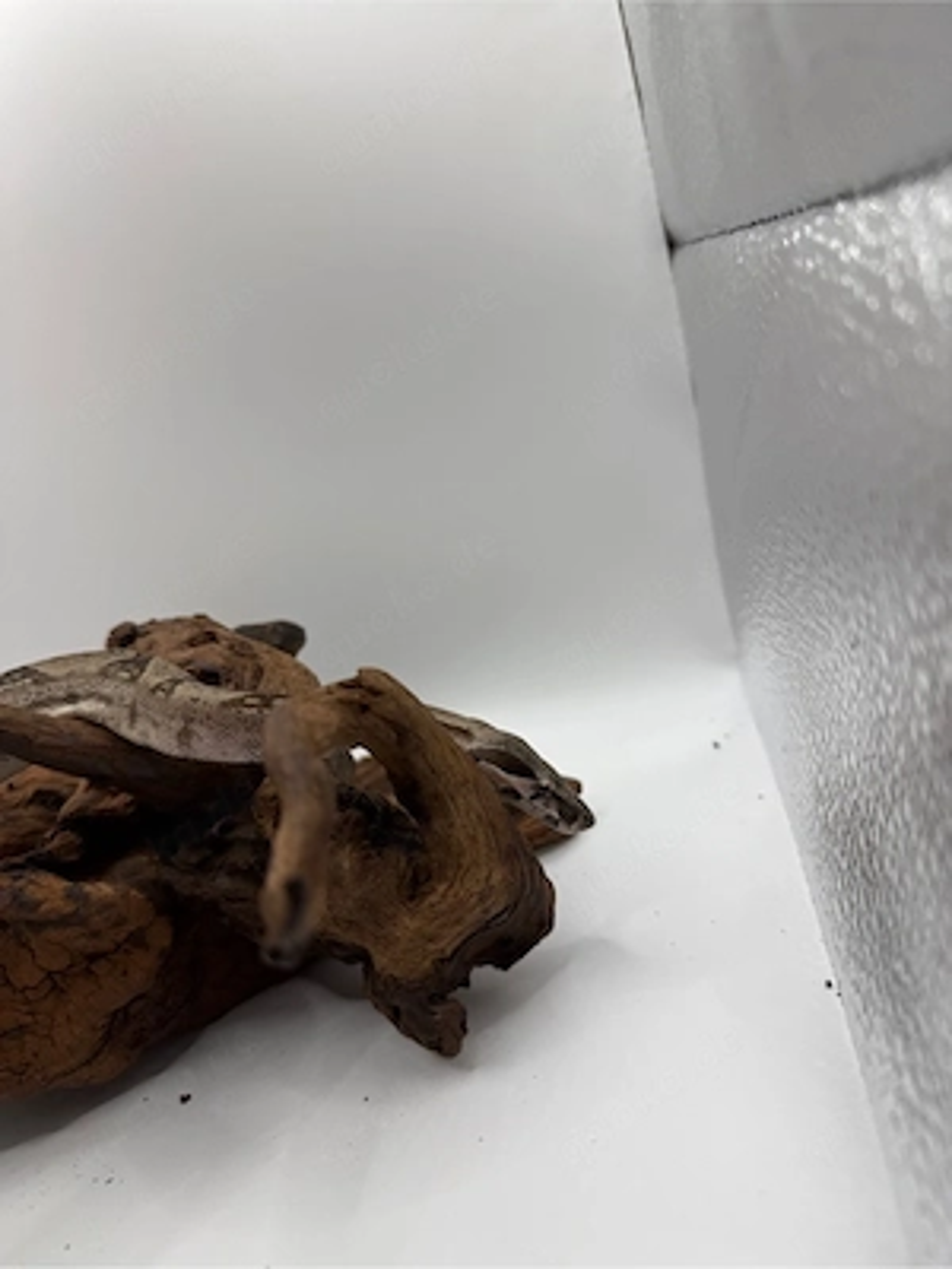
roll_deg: +14.2
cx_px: 476
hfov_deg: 56.8
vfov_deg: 71.6
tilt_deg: -18.1
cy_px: 634
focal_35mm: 24
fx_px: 880
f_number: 1.78
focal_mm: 6.76
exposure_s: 1/497
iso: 80
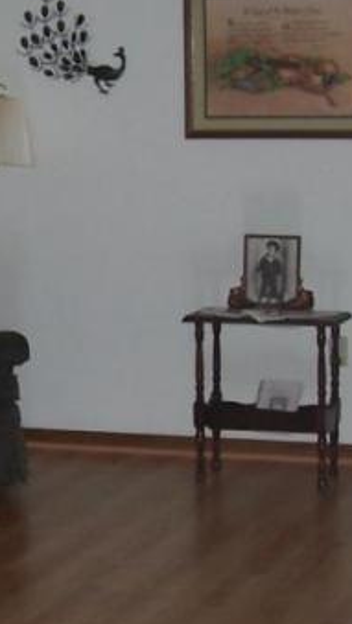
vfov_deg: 17.1
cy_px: 353
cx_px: 84
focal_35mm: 125
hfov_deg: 9.7
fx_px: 2072
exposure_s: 1/60
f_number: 2.8
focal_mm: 6.3
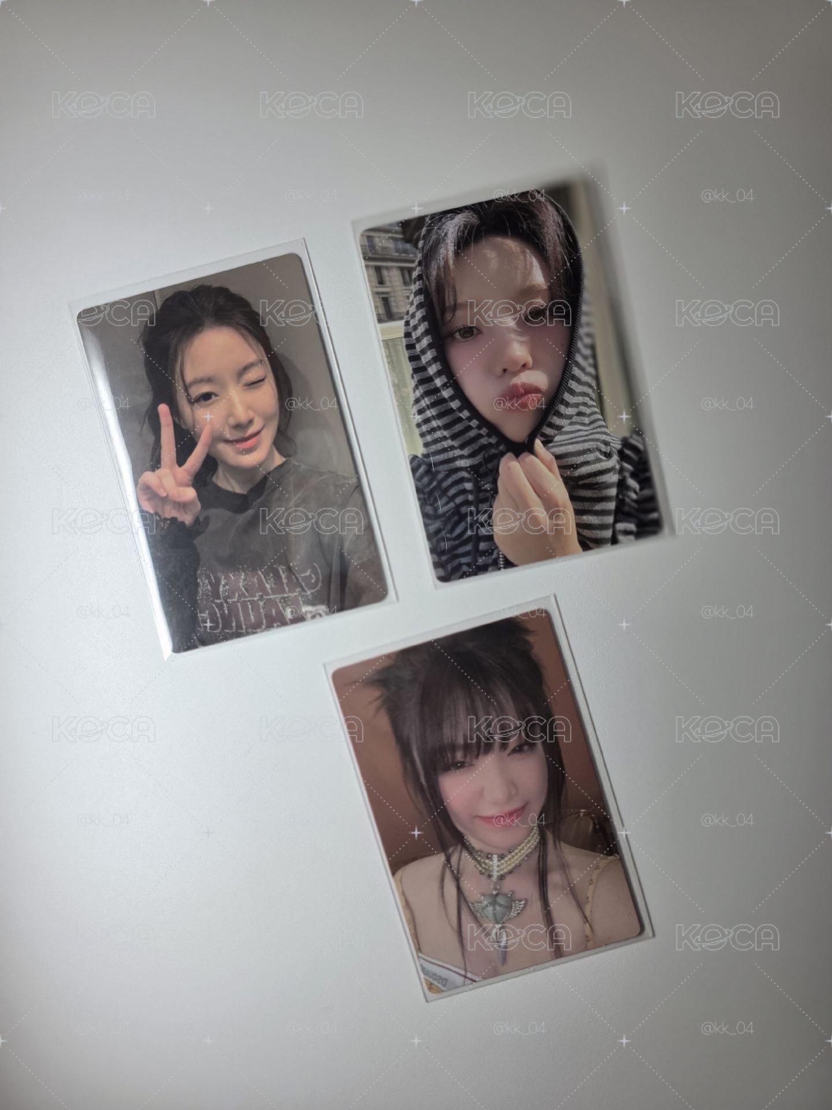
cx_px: 416
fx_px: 737
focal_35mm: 23
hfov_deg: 58.9
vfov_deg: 73.9
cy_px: 555
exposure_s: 1/180
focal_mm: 6.3
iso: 100
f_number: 1.7
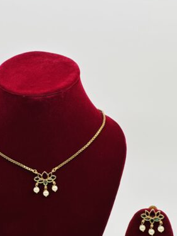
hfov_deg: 12.8
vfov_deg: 17.1
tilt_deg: -17.8
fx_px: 784
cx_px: 49
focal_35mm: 115
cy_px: 157
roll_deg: -1.5
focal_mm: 9
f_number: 2.8
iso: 32
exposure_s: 1/138
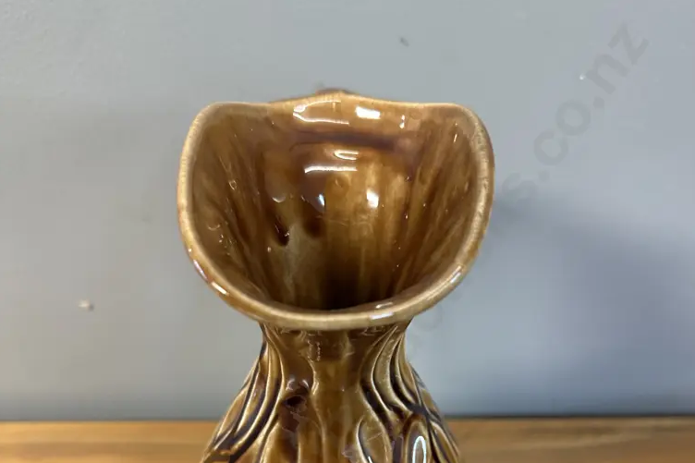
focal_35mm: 34
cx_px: 352
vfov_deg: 36.6
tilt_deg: -47.9
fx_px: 656
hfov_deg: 55.8
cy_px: 411
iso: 400
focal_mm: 6.86
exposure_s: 1/50
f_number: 1.78
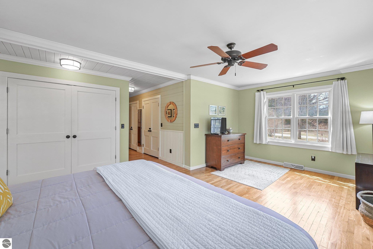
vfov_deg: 81.3
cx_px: 186
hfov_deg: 104.2
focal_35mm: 14
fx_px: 145
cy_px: 124
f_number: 10
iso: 2000
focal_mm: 14
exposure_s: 1/30
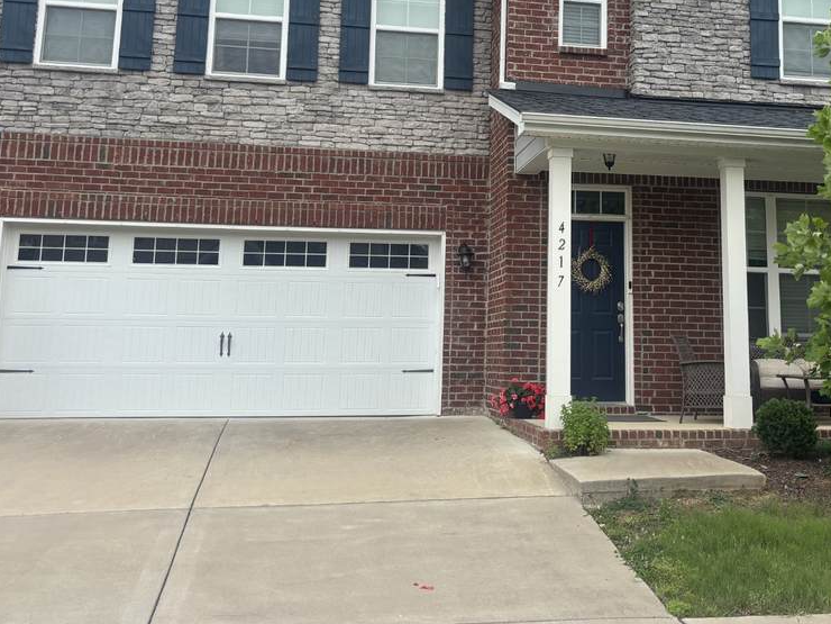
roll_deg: -0.7
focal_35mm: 45
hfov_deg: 41.5
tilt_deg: +7.5
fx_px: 1080
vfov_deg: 31.5
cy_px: 138
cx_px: 554
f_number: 1.6
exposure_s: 1/2571
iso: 50
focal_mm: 5.96
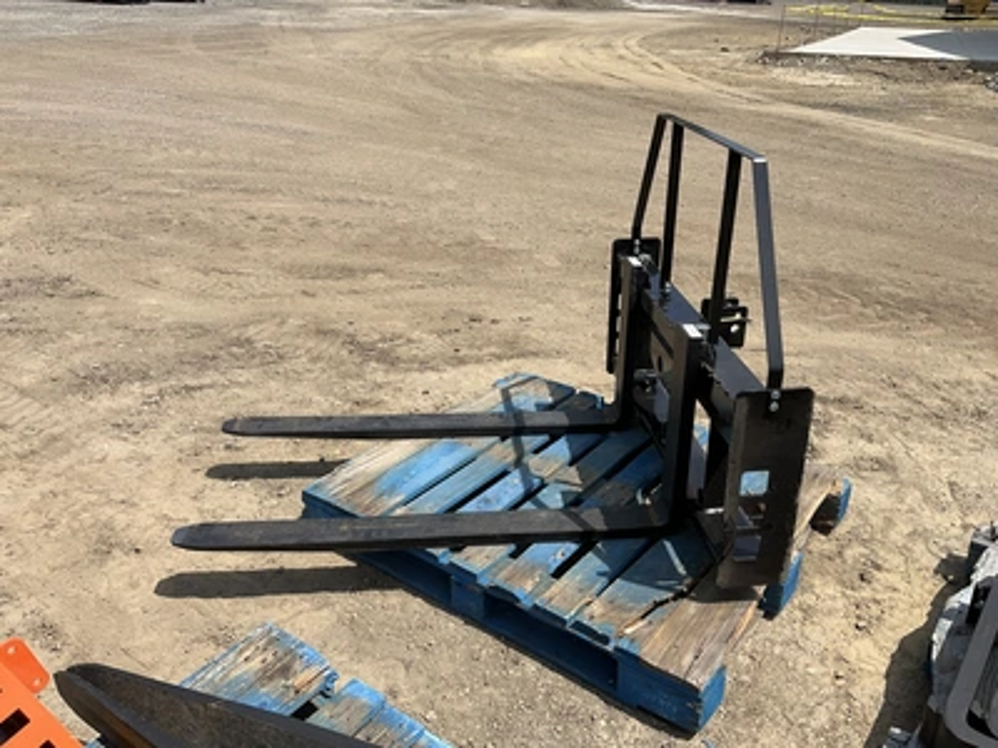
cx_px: 499
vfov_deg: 48.2
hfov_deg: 61.7
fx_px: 836
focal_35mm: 29
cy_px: 374
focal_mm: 3
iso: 25
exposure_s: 1/2058
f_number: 1.8
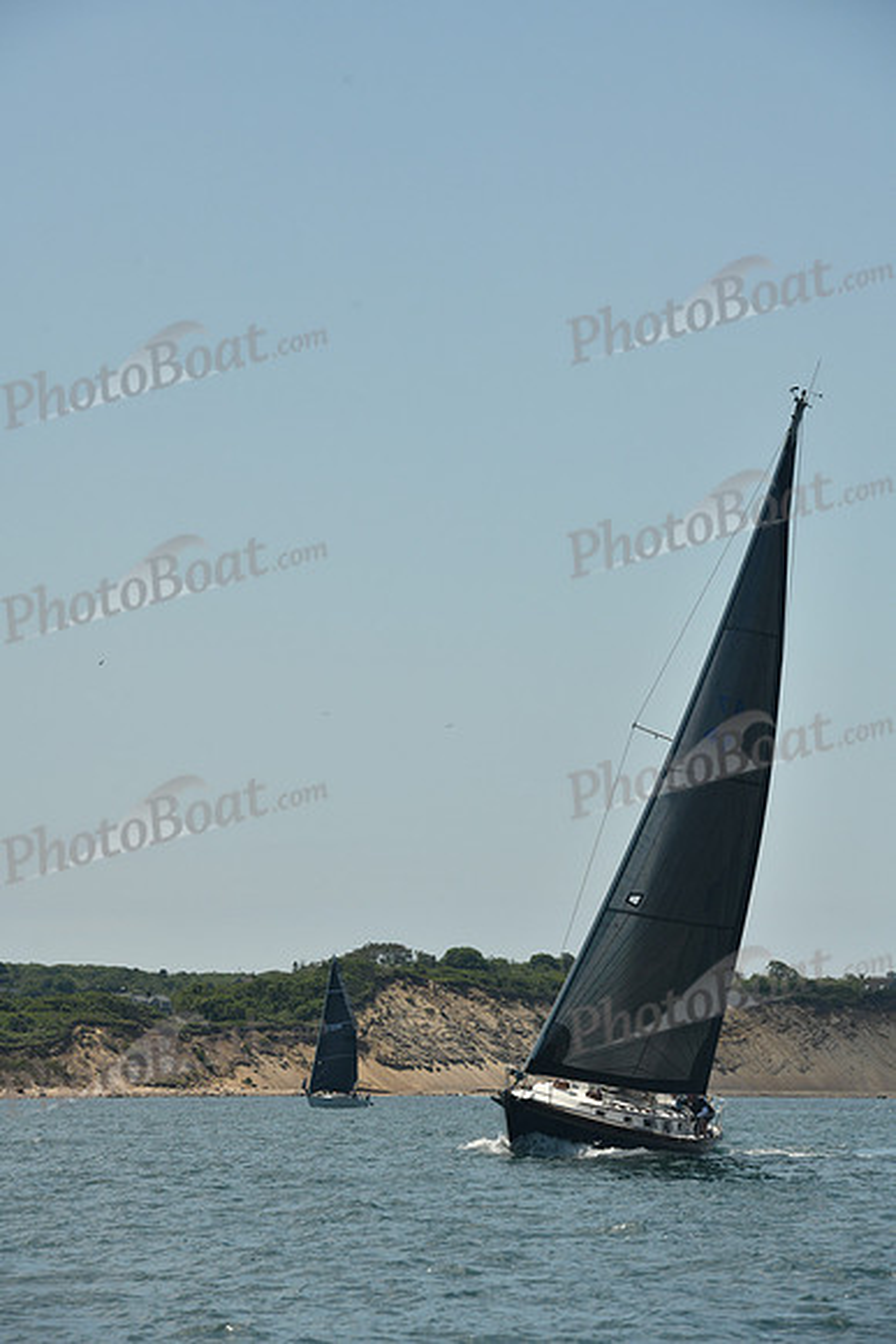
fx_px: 6156
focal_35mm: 165
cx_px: 448
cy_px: 672
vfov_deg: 12.4
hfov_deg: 8.3
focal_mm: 165
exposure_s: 1/640
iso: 320
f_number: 10
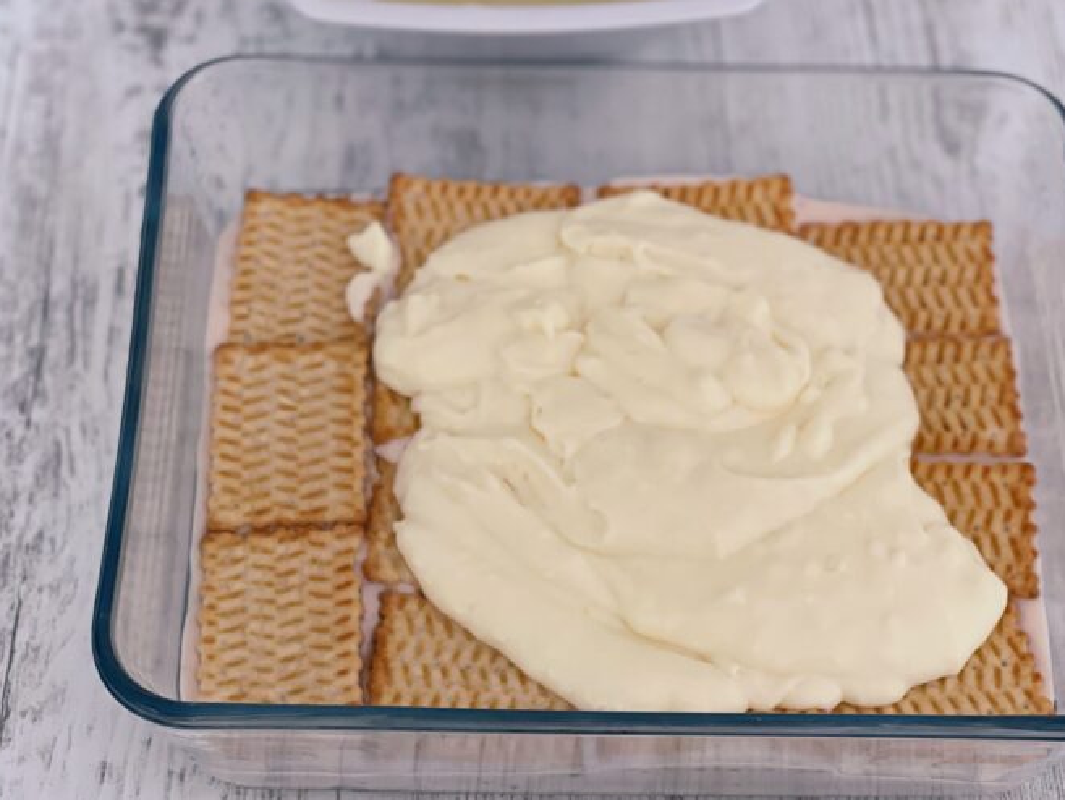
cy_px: 389
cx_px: 592
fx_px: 2247
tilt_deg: -57.3
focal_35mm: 73
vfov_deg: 20.2
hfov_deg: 26.6
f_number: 2.2
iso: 160
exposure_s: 1/40
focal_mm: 7.5
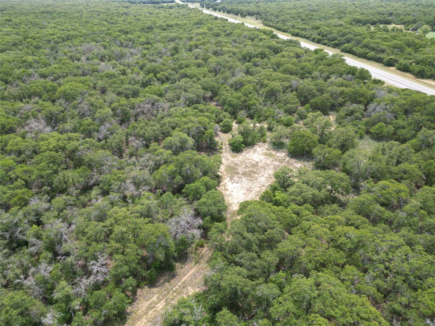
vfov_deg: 56.8
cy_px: 163
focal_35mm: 24
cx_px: 218
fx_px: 302
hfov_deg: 71.6
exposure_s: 1/1000
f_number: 1.7
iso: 110
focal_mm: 6.72
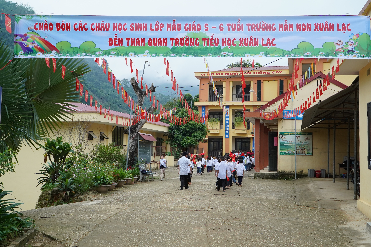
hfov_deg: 53.1
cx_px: 190
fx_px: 371
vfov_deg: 36.9
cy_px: 123
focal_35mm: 36
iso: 400
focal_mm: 22
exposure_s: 1/125
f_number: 8
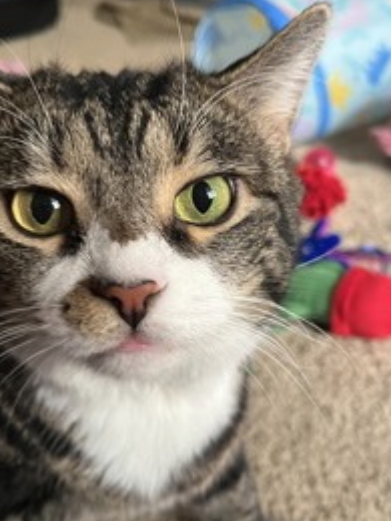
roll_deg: +3.7
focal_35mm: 42
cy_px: 283
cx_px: 169
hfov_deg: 34.3
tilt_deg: -31.5
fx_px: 633
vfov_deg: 44.8
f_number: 1.6
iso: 320
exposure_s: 1/60
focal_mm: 5.1
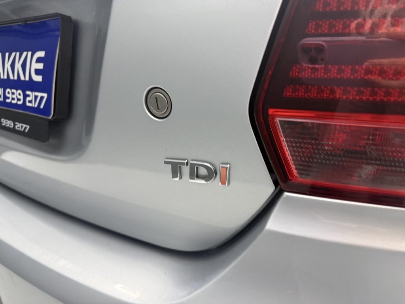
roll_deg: +2.7
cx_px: 202
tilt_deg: -20.3
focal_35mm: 24
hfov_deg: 71.6
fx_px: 281
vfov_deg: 56.8
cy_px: 152
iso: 250
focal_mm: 6.76
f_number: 1.78
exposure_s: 1/50
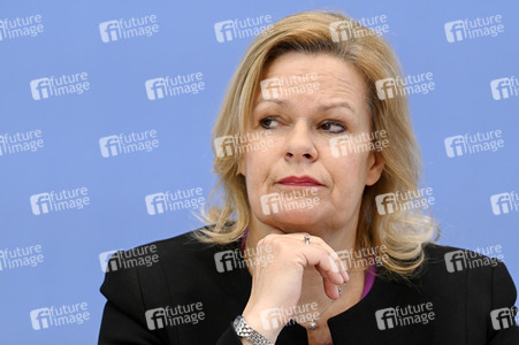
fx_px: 2233
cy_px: 172
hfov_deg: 13.3
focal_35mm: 155
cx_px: 260
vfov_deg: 8.8
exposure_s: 1/640
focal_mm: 155
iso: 4000
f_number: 5.6
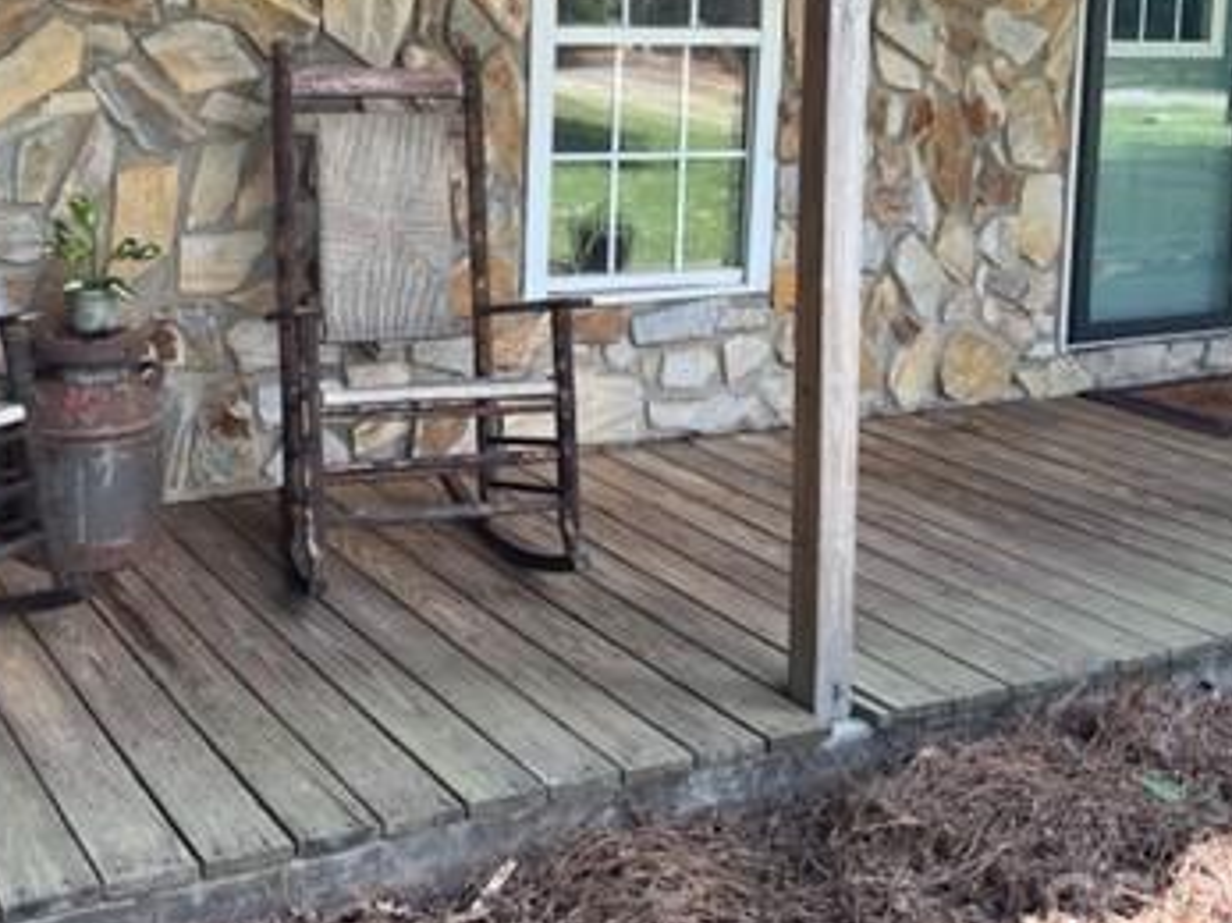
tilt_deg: -6.7
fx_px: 1708
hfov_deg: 39.7
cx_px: 575
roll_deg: -1.6
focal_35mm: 48
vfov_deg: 29.6
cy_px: 202
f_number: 1.6
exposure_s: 1/306
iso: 50
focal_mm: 5.1
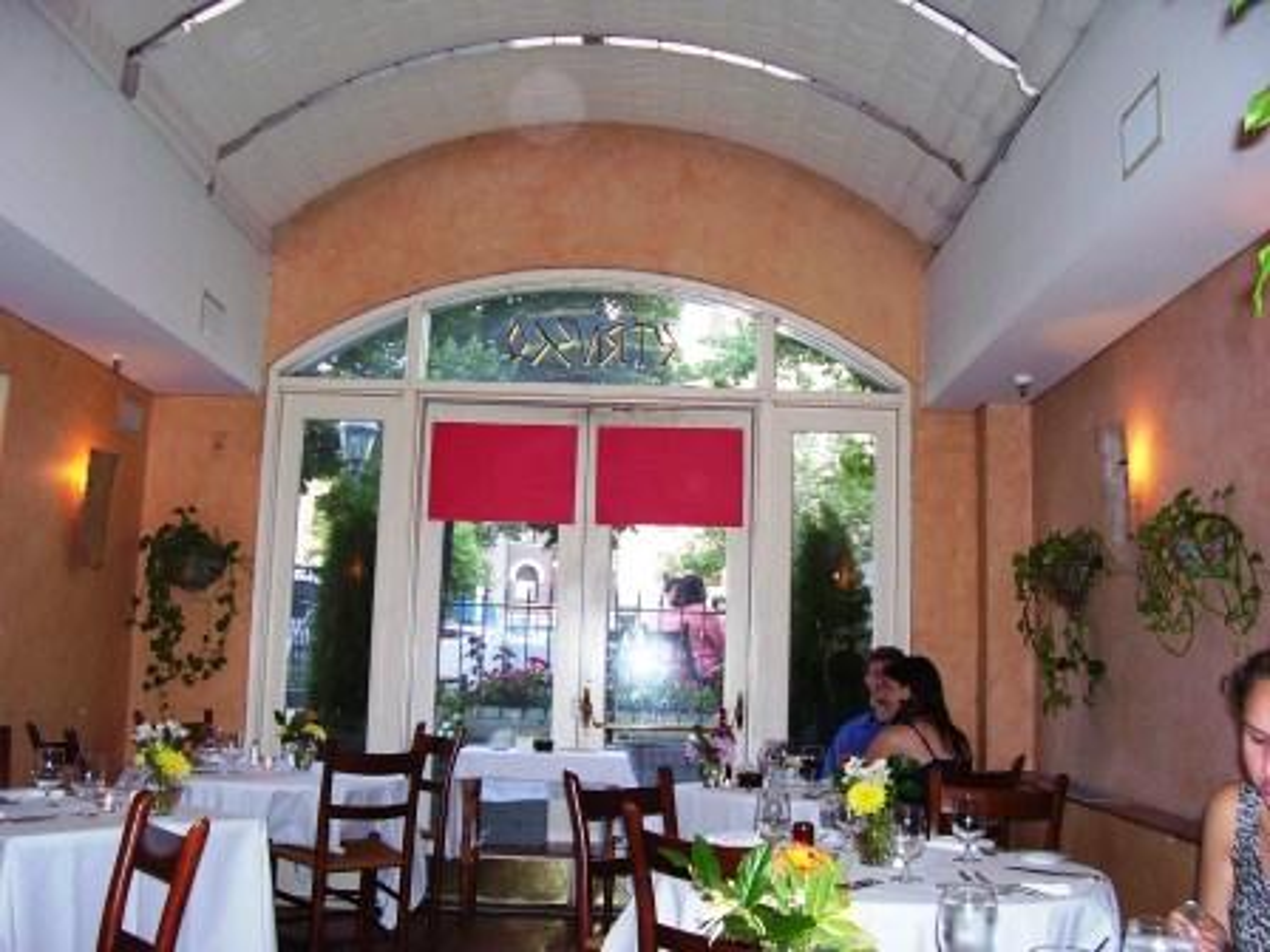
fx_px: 1247
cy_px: 476
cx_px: 635
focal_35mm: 34
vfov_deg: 41.8
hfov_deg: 54.0
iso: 125
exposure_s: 1/60
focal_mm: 5.6
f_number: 2.7
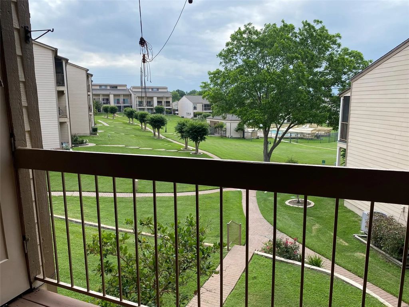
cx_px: 204
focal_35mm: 26
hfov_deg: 67.3
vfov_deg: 53.1
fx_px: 307
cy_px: 154
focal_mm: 4.25
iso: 32
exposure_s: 1/1316
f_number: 1.8
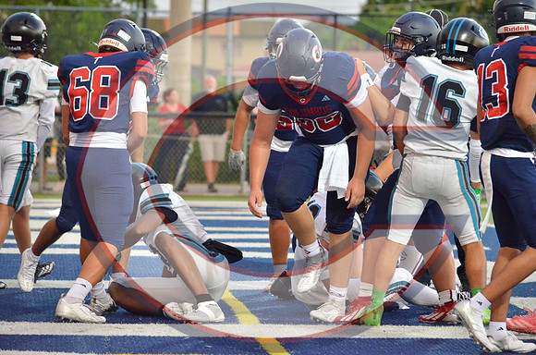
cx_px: 268
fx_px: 3788
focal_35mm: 255
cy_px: 178
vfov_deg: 5.4
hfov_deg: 8.1
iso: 4500
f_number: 5
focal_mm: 170
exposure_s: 1/500
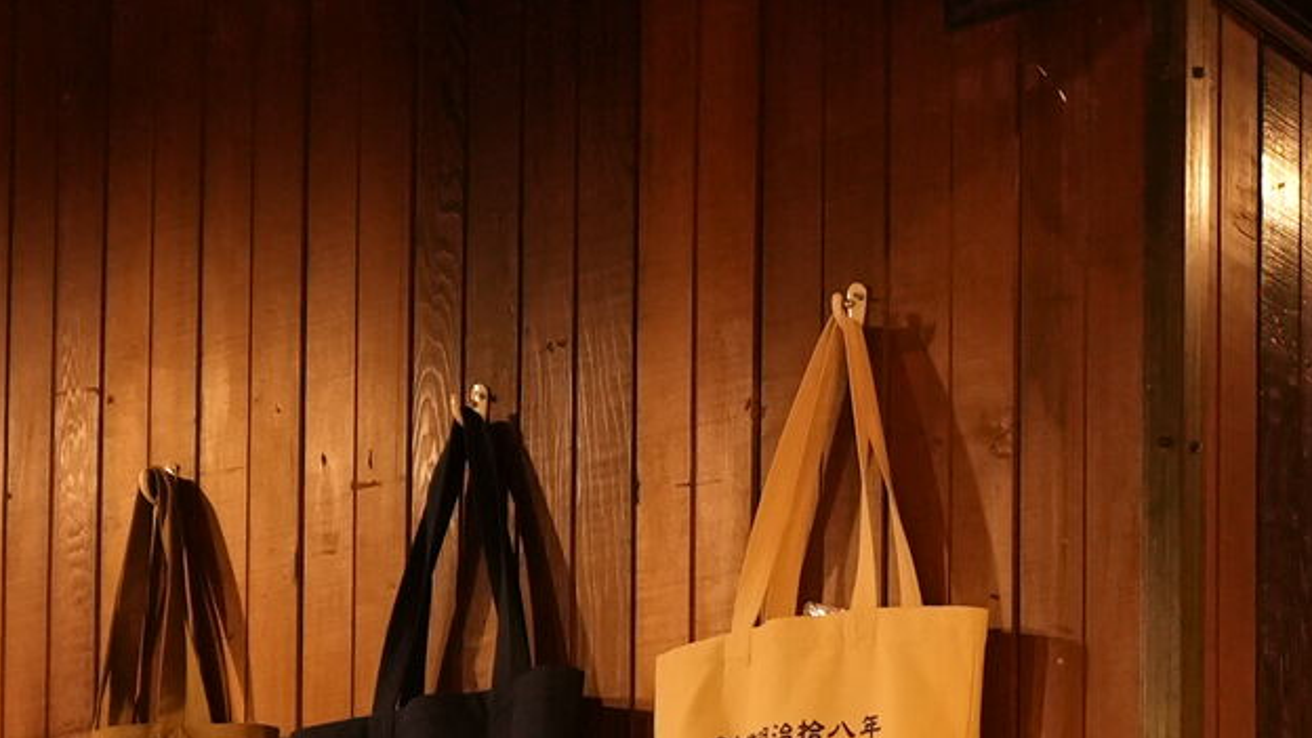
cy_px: 1848
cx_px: 1152
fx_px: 4036
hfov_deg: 18.2
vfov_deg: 9.2
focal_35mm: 116
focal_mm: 16
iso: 1250
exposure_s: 1/25
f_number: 2.8
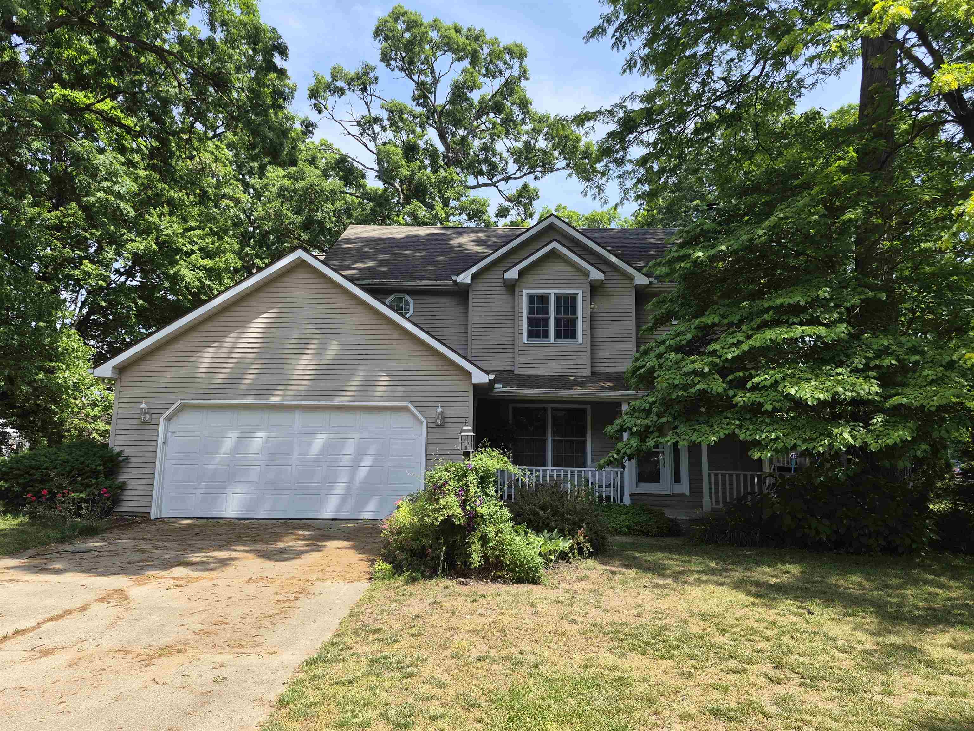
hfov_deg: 73.9
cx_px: 487
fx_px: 647
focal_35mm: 23
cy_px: 366
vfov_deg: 58.9
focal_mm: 5.4
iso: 80
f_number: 1.8
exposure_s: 1/2640
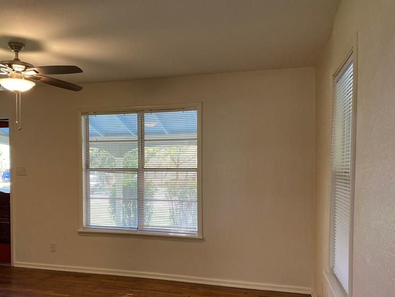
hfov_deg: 56.4
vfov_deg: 44.0
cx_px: 159
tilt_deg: -1.5
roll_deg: -0.3
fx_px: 365
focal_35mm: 32
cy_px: 175
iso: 160
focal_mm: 4.25
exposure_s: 1/60
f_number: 1.8
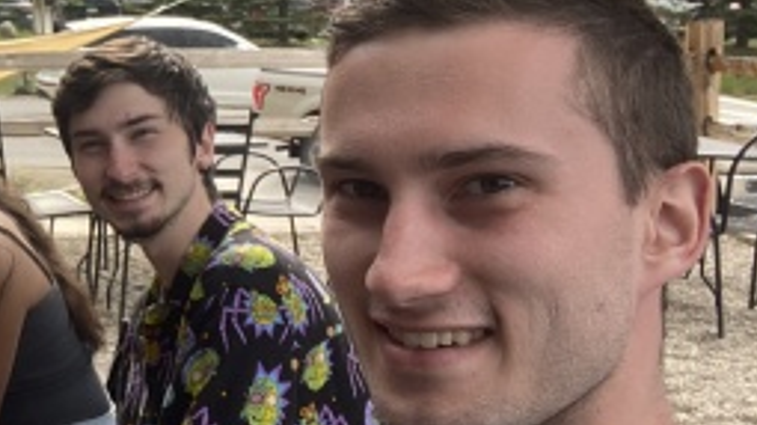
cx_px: -151
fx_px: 1264
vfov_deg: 18.9
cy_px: 86
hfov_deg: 28.9
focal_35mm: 63
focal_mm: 2.71
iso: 40
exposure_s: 1/122
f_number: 2.2
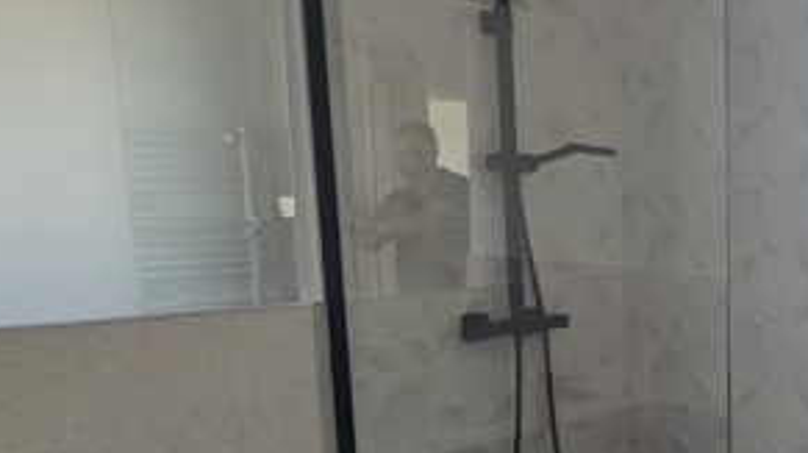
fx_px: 835
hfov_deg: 47.1
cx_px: 711
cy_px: 361
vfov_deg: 29.6
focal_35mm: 39
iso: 125
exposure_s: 1/100
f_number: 1.9
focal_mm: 2.2
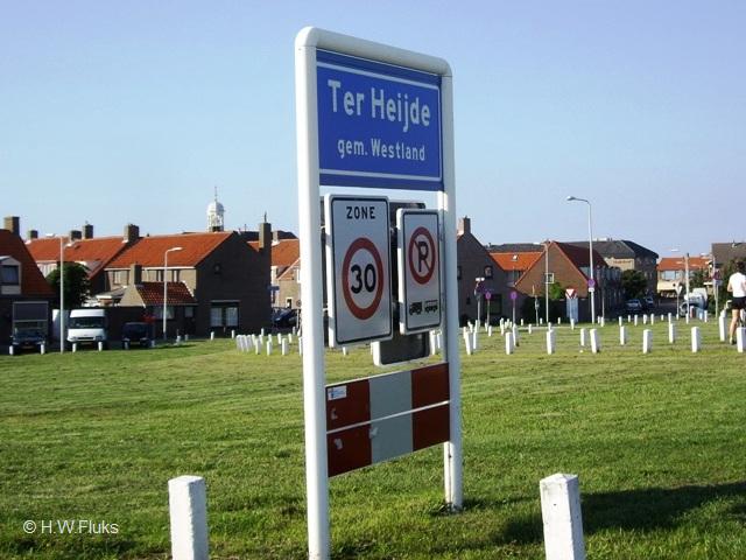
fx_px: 819
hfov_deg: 49.0
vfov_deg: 37.7
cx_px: 373
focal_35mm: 38
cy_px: 280
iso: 64
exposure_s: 1/1000
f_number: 2.8
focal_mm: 7.9
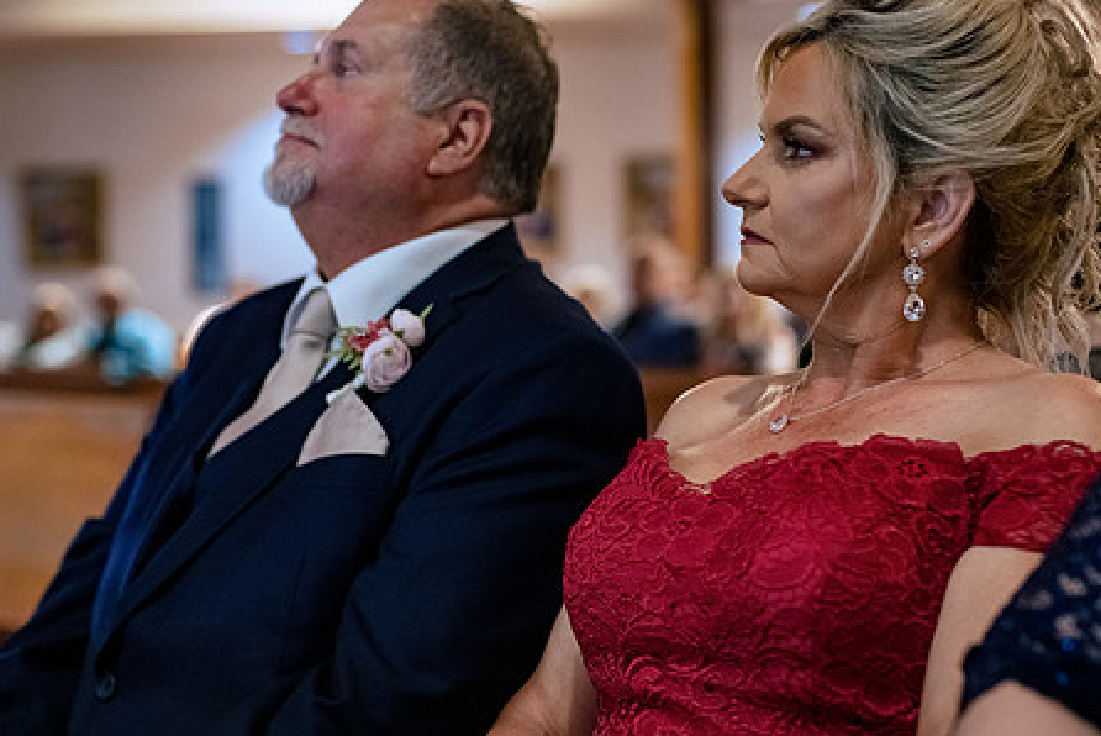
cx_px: 541
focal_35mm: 65
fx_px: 1989
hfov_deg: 30.9
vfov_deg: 21.0
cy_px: 357
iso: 3200
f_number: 2.8
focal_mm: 50
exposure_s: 1/250
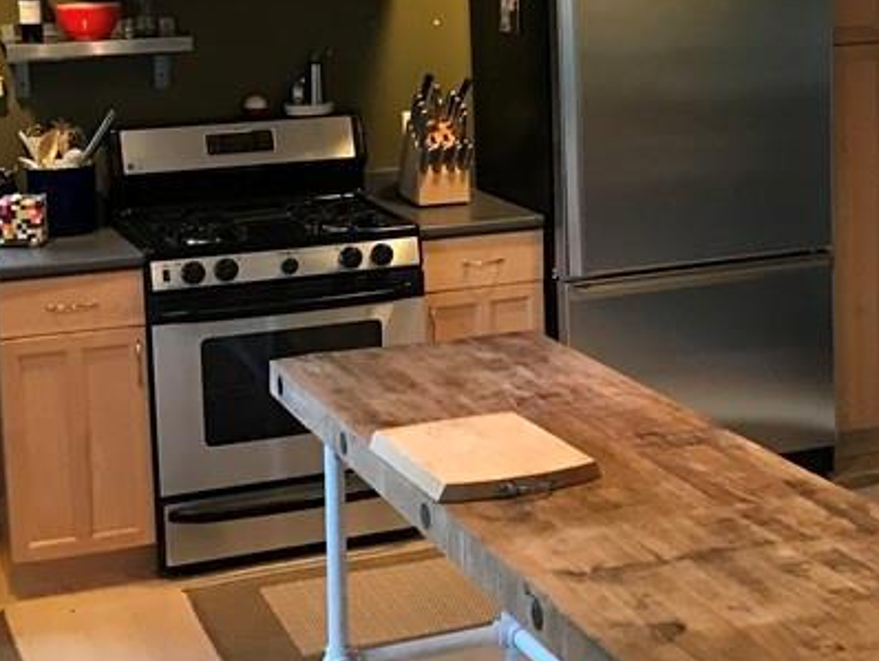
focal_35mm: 72
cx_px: 587
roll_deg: +1.5
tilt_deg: -6.5
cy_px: 188
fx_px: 1829
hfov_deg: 26.9
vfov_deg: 20.3
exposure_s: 1/15
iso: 64
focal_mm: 3.99
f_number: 1.8
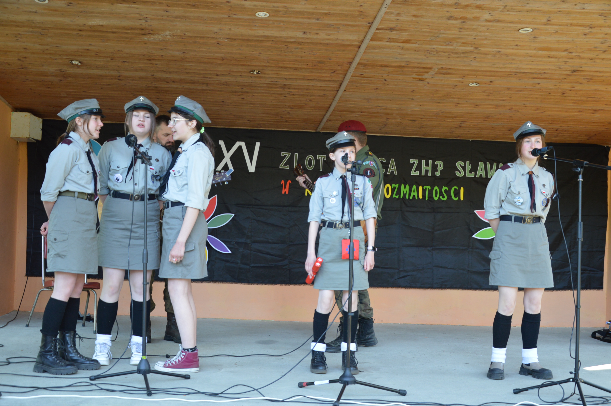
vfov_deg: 29.8
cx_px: 306
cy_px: 203
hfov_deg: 43.6
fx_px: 763
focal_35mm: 45
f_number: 4.2
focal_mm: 30
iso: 400
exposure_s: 1/50
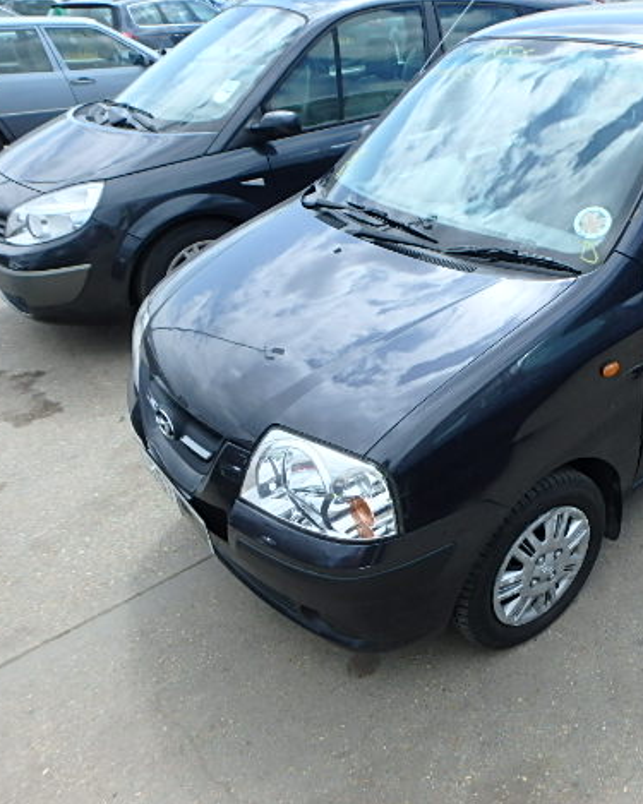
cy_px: 394
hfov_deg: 48.3
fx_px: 666
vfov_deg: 62.2
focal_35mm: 28
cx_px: 523
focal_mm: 3.7
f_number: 3.5
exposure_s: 1/640
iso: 125
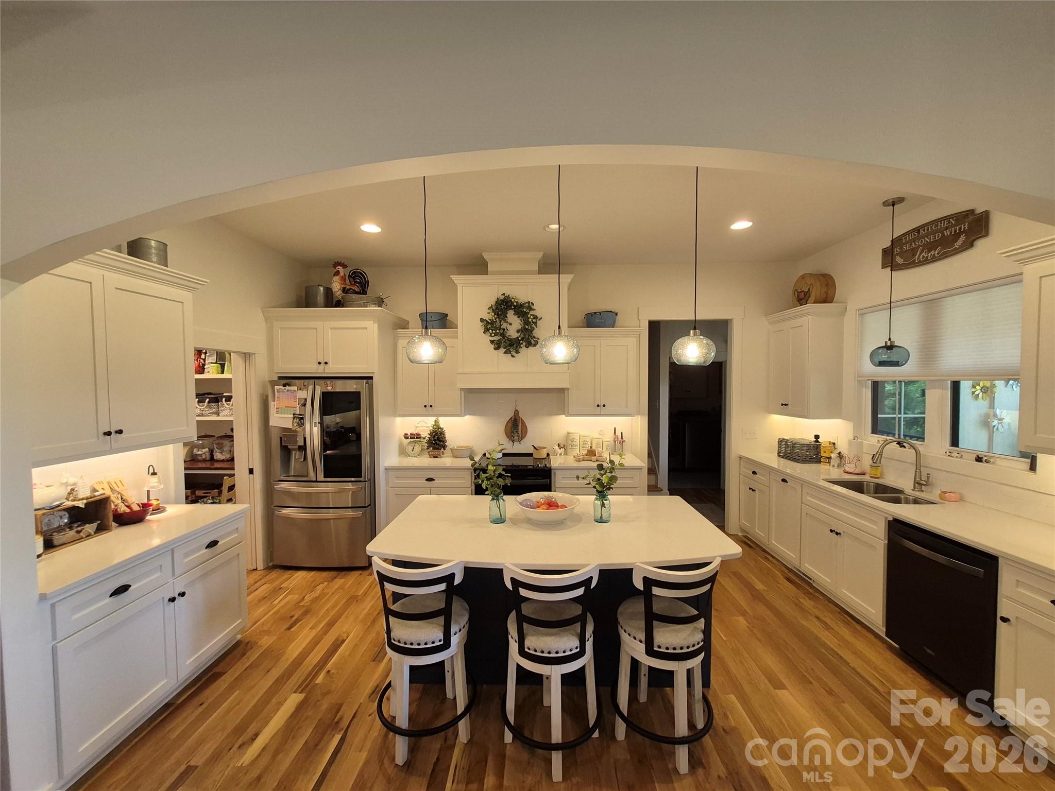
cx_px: 528
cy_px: 396
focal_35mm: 13
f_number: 2.2
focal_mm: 1.74
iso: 160
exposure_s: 1/60
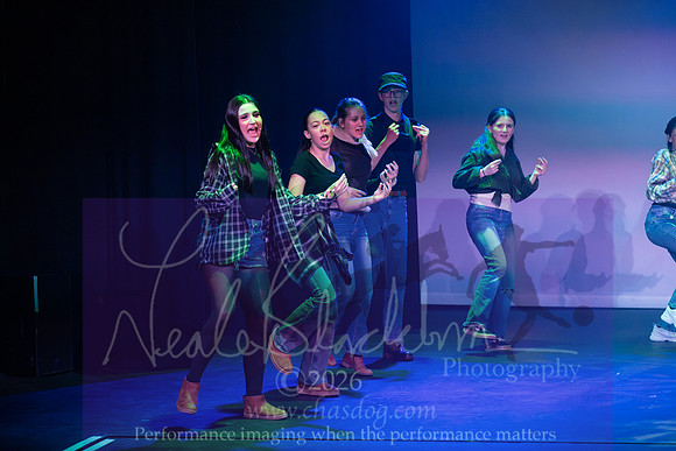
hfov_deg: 16.4
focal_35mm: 125
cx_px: 338
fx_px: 2348
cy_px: 226
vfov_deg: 11.0
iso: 5000
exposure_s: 1/800
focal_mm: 125
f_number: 4
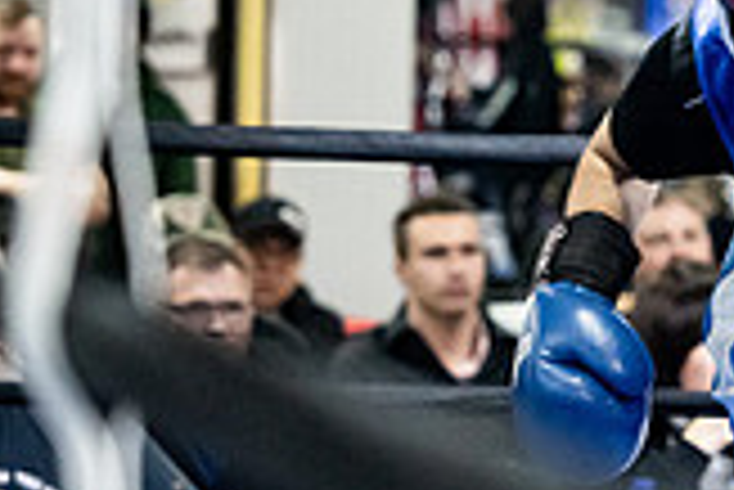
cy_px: 205
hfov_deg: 8.8
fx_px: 4653
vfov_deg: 6.0
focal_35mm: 228
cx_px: 1153
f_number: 2.8
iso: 10000
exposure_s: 1/1000
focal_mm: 64
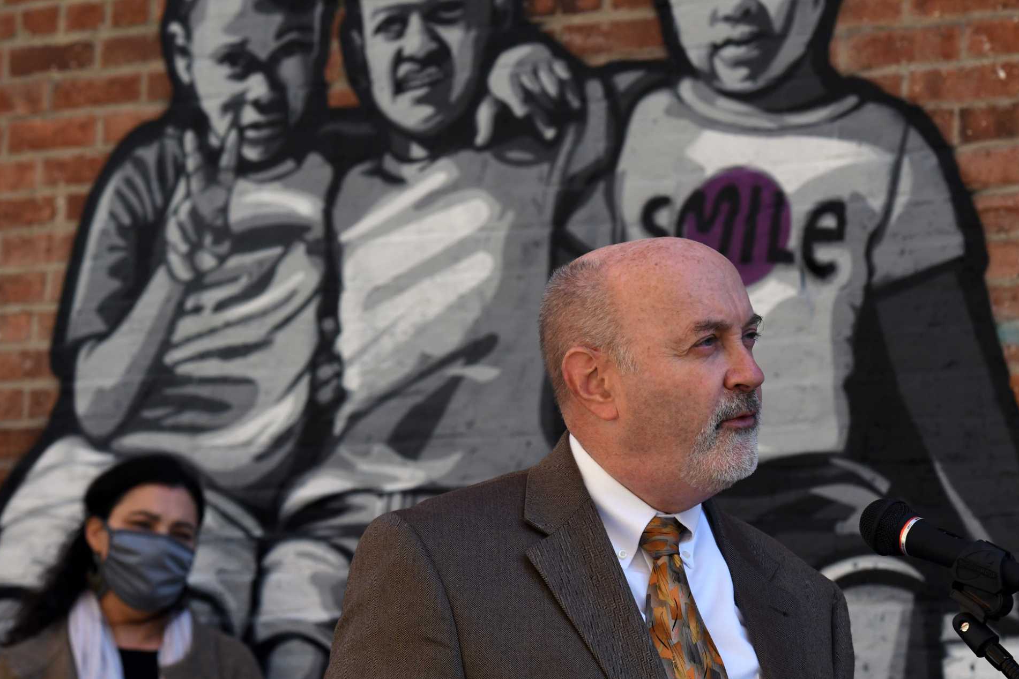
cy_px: 322
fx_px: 3934
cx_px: 510
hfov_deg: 14.8
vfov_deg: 9.9
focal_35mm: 139
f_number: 5.6
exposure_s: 1/1250
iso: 1250
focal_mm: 86
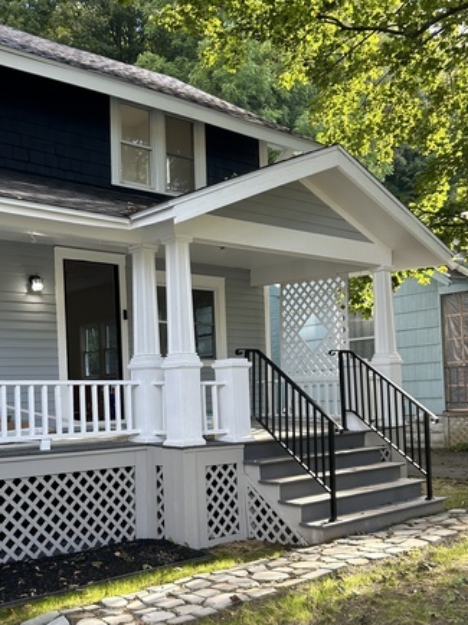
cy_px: 387
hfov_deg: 35.7
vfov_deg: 46.5
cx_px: 171
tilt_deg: +1.6
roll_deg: +1.2
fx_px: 722
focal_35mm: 40
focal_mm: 5.7
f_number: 1.5
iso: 40
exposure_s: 1/165
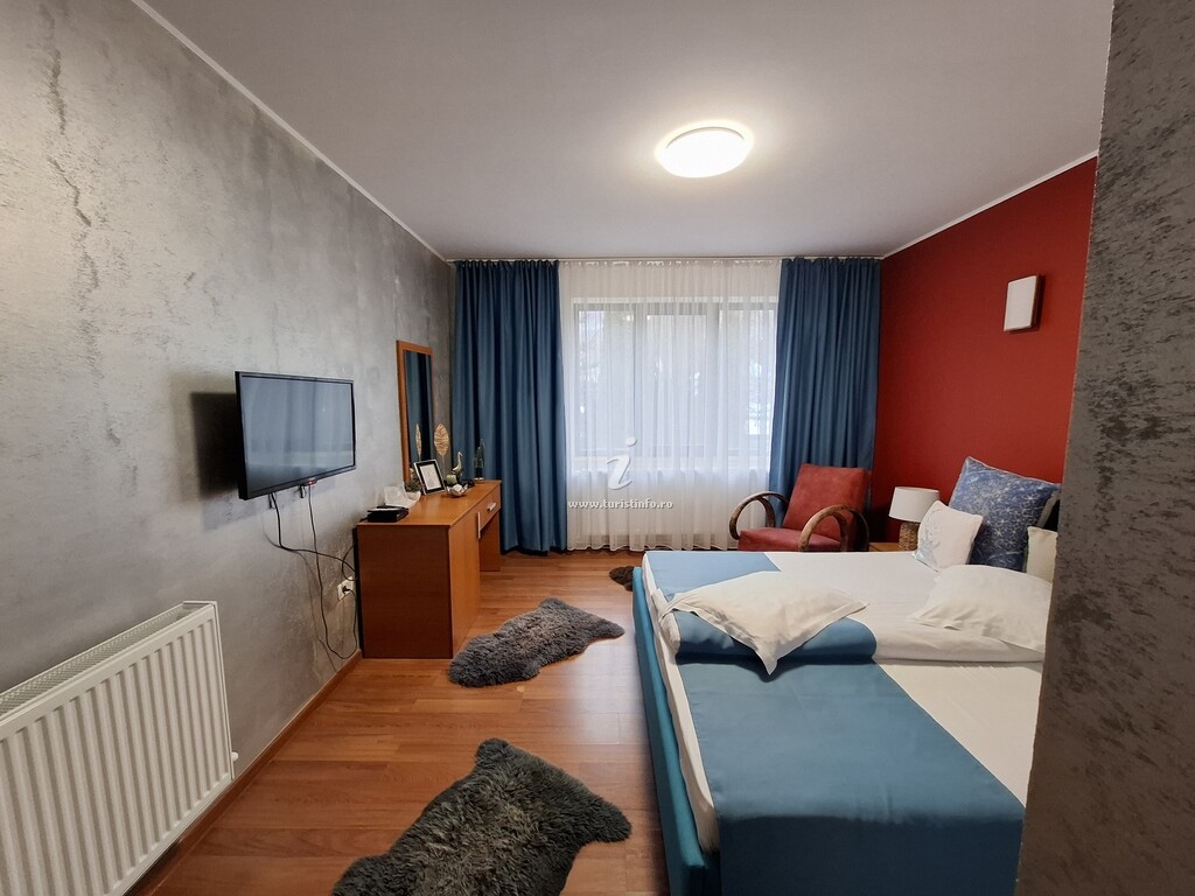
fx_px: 449
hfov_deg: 106.2
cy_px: 448
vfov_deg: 89.9
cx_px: 598
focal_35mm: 13
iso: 200
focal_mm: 1.74
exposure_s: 1/24
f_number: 2.2
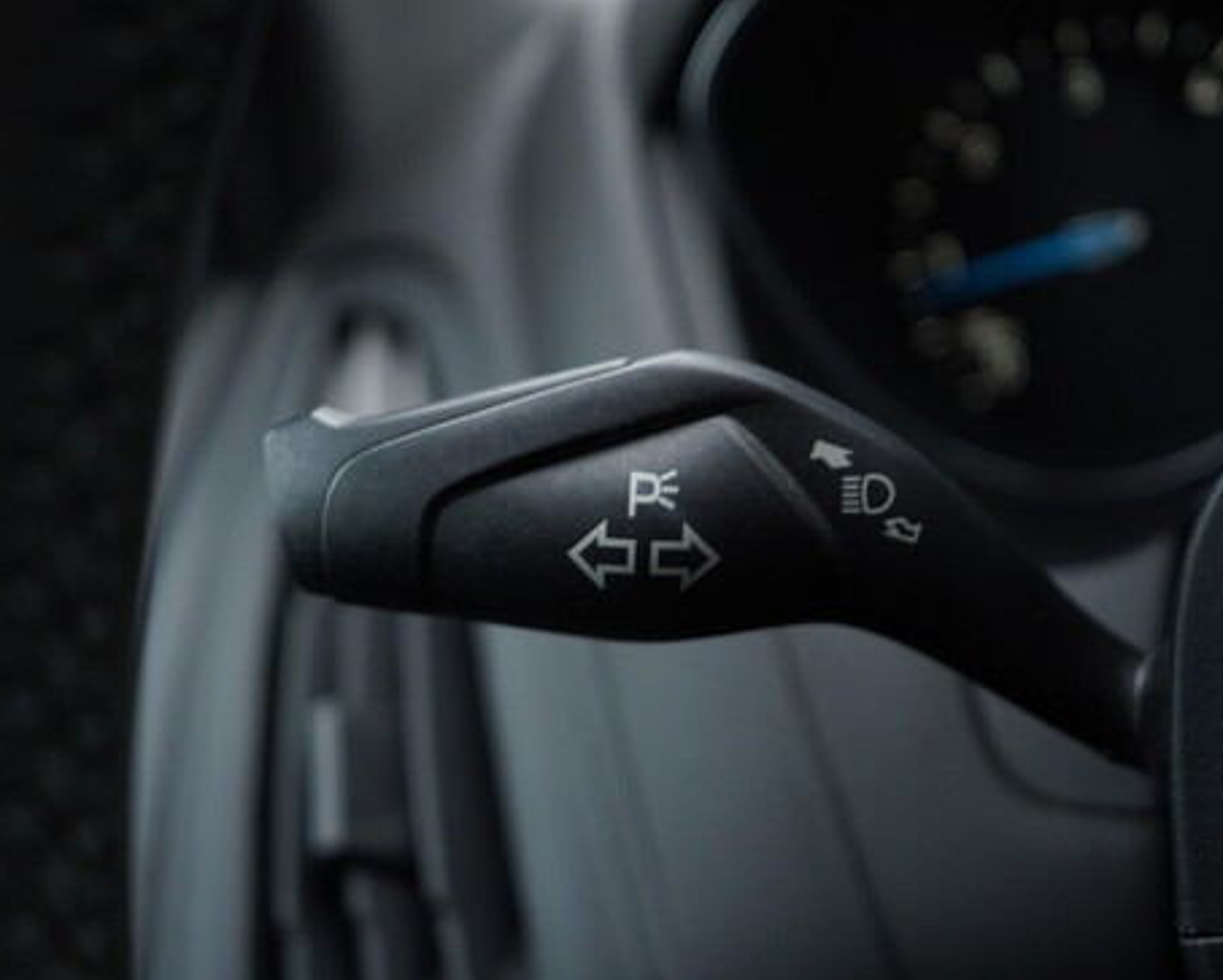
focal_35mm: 41
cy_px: 493
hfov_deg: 44.8
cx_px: 602
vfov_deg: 36.5
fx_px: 1485
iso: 125
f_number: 2.8
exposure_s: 1/40
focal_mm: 24
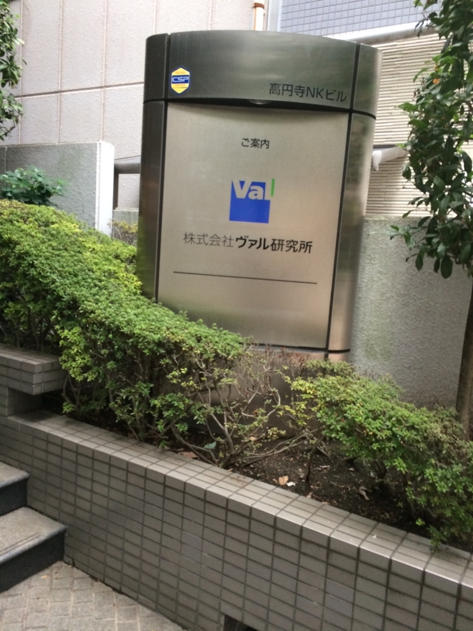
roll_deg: -6.0
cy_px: 316
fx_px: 528
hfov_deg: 48.2
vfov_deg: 61.7
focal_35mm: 29
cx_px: 236
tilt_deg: -9.0
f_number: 2.2
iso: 100
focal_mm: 4.15
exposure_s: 1/30
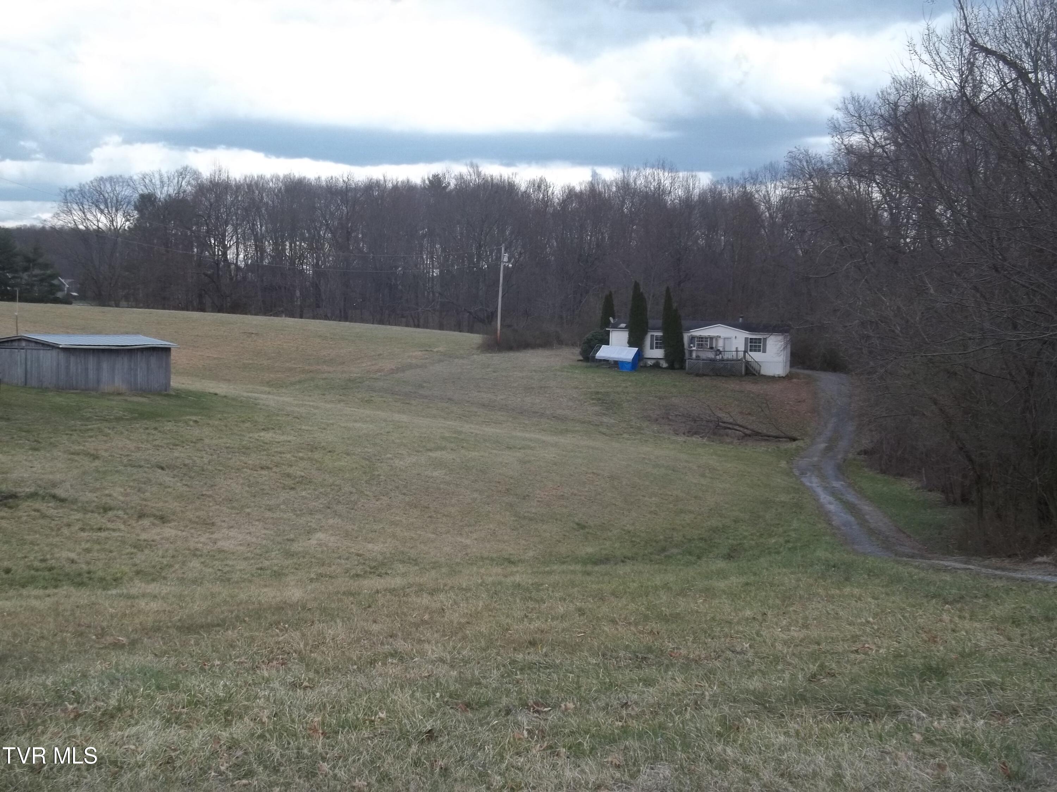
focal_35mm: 46
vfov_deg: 31.5
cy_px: 396
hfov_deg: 41.2
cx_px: 528
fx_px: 1405
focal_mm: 8.3
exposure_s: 1/100
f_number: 3.7
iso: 64
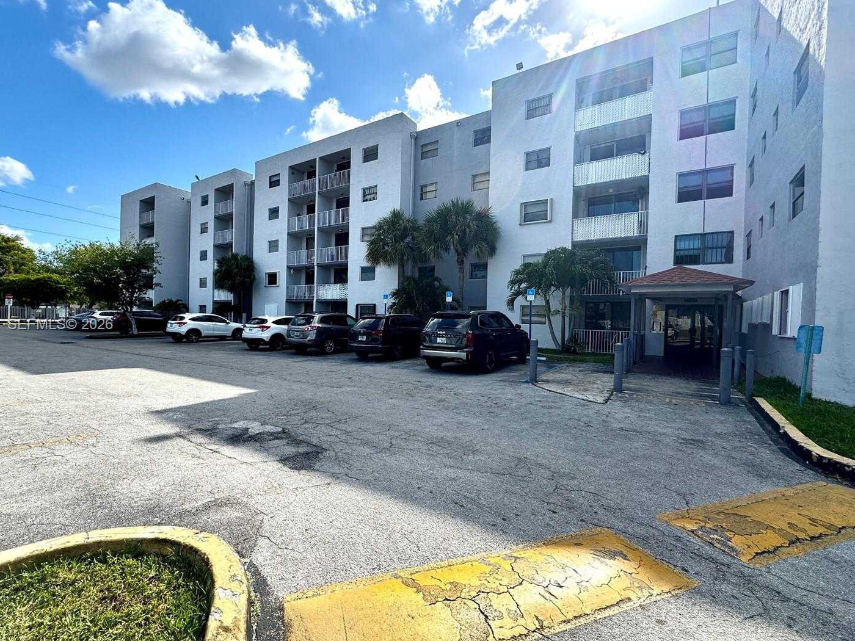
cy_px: 325
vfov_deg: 78.1
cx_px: 412
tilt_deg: -1.4
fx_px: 395
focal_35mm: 16
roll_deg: -1.7
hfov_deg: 94.5
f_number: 2.2
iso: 40
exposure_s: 1/1600
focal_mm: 2.22
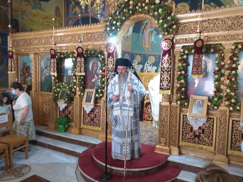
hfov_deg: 65.3
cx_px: 122
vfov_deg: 51.4
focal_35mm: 27
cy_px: 91
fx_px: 190
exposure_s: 1/25
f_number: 1.9
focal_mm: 3.6
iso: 250
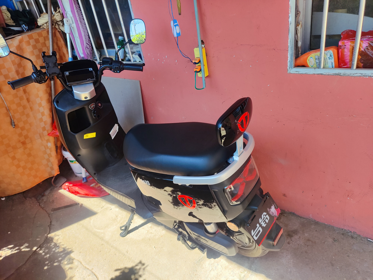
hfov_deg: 69.4
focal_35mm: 25
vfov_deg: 54.9
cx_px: 186
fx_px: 269
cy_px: 140
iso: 50
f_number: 1.79
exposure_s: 1/346
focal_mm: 4.71
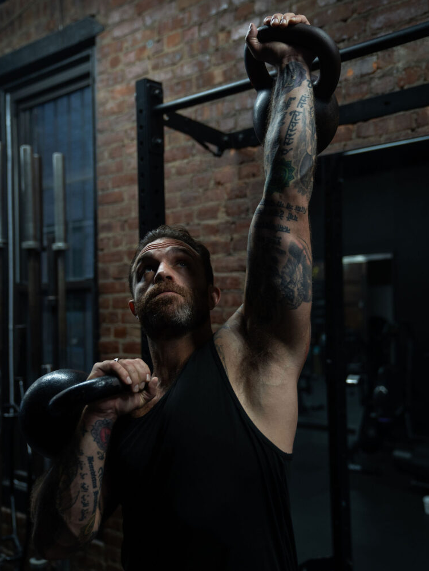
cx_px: 216
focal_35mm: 42
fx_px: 694
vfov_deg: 44.8
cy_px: 292
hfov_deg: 34.4
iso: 1000
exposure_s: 1/125
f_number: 2.8
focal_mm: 38
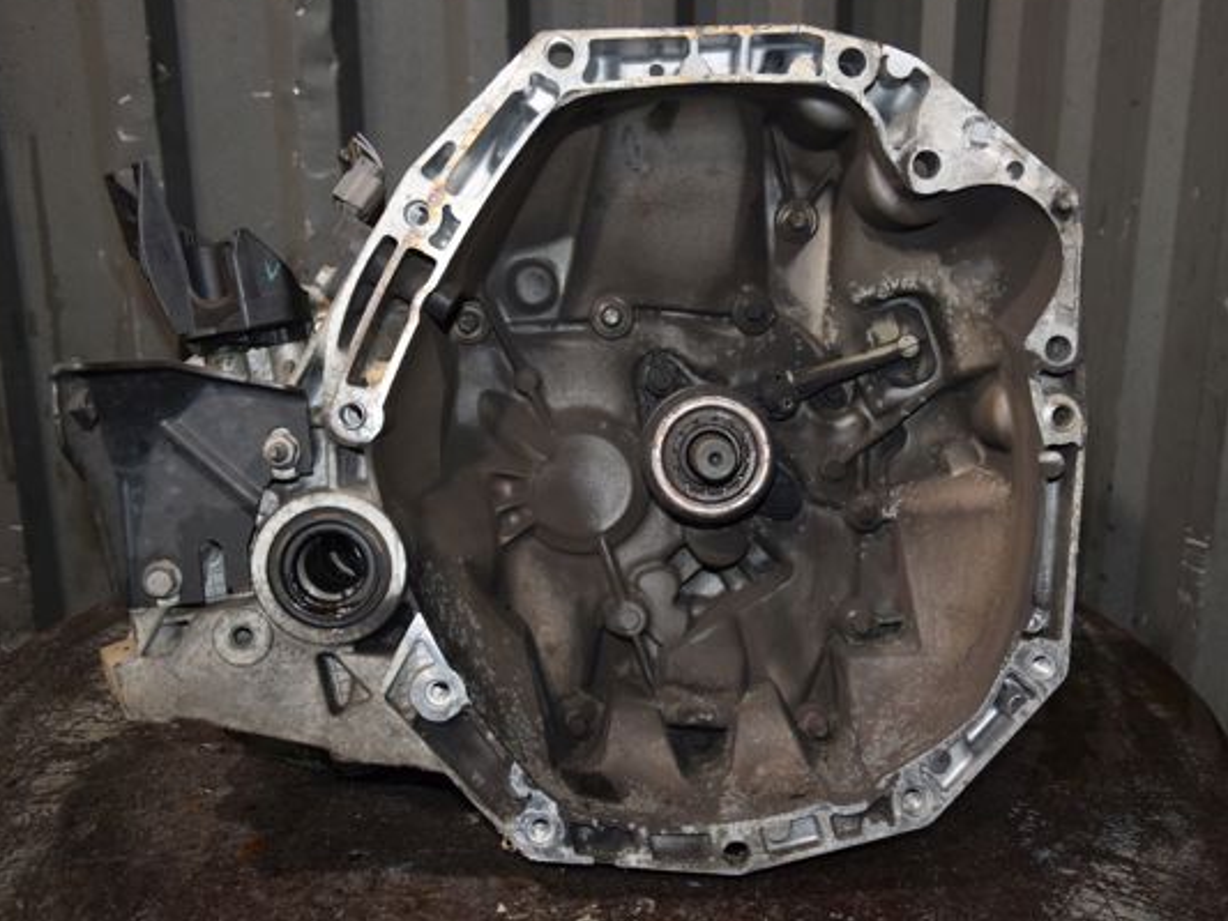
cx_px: 717
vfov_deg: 32.2
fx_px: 1597
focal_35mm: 45
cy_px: 456
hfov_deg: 41.9
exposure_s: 1/60
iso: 800
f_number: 5
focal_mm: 26
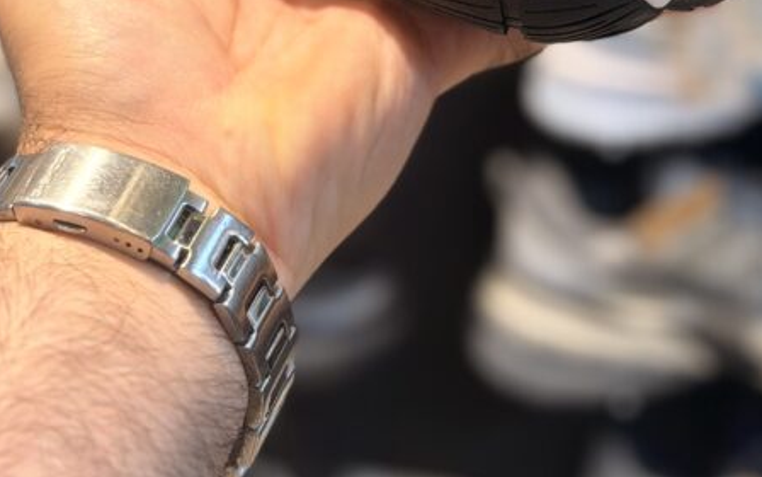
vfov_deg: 11.8
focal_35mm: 106
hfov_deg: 19.6
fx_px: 2201
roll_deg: +3.0
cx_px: 361
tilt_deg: -11.4
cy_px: -224
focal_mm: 6.76
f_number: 1.78
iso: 64
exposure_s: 1/100
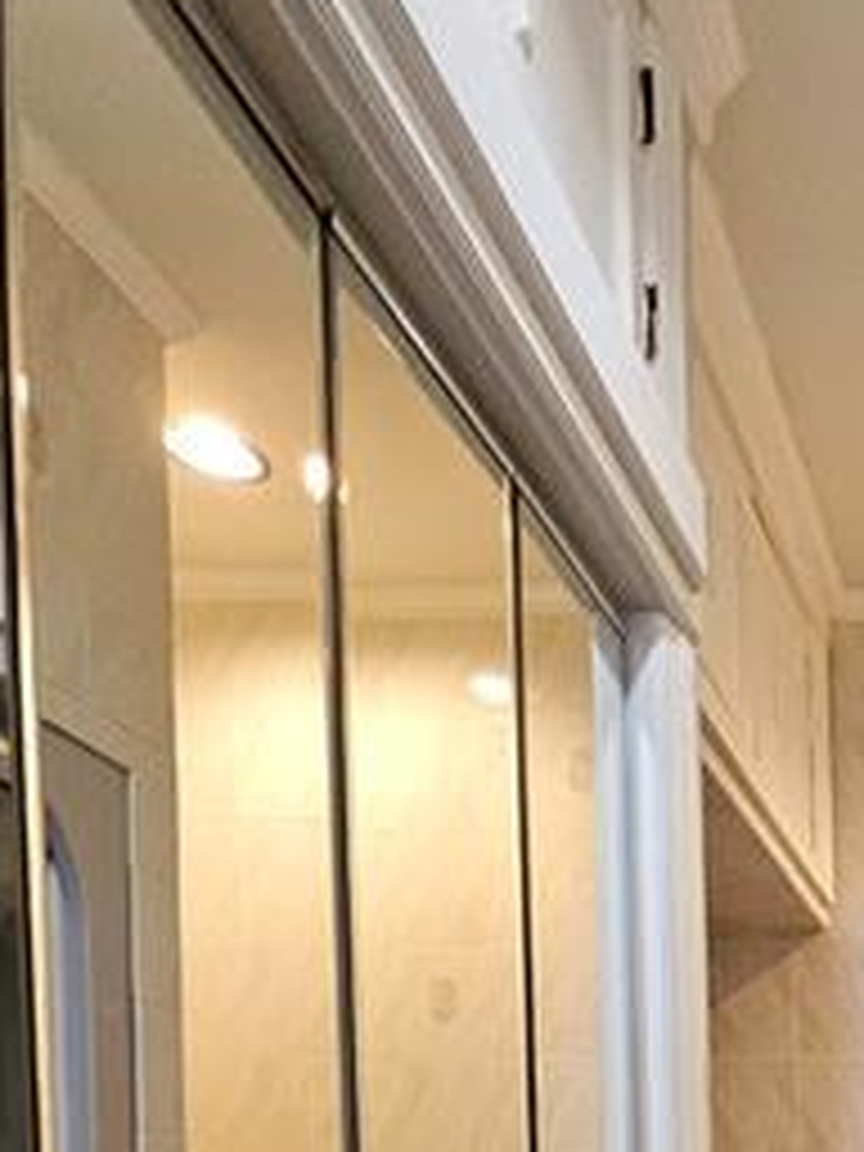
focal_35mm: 39
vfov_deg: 37.1
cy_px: 1368
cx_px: 1098
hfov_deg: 30.0
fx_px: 1298
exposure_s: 1/30
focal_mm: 1.74
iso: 320
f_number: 2.2
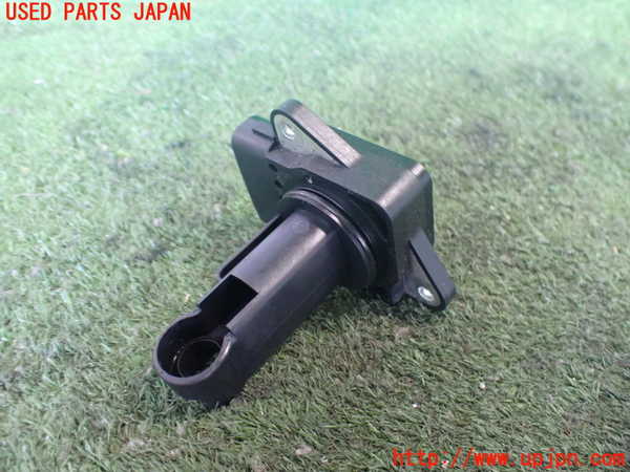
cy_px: 236
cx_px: 315
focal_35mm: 30
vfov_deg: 46.8
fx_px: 546
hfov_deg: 60.0
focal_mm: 5.4
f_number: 2.3
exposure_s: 1/30
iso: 800
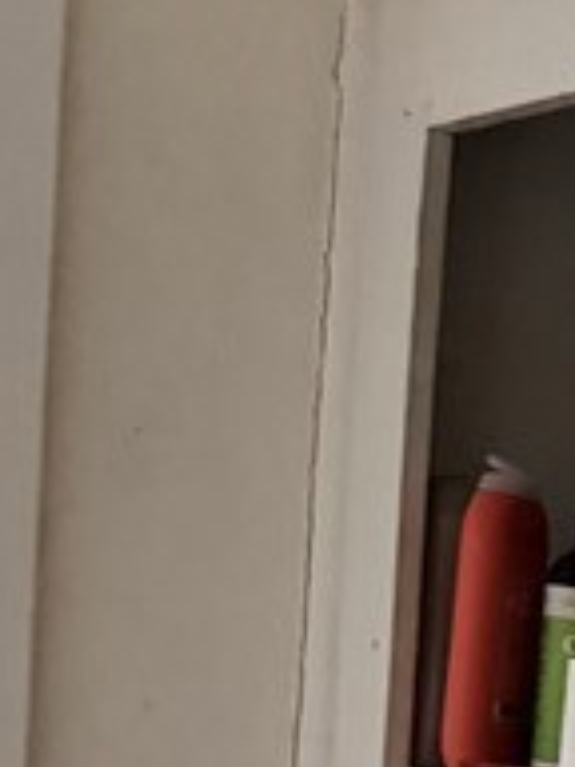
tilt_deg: -7.2
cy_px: 1194
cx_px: 1198
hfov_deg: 10.5
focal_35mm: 128
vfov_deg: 14.3
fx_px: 2835
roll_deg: -6.8
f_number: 1.78
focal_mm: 6.76
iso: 1000
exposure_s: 1/30
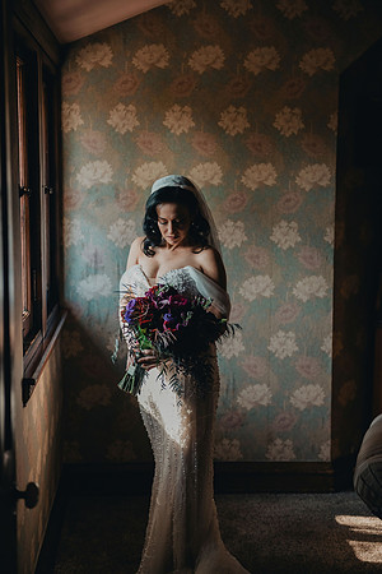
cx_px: 191
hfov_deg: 22.6
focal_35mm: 60
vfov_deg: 33.4
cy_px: 287
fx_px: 955
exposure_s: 1/500
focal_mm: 60
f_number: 2.8
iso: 1250
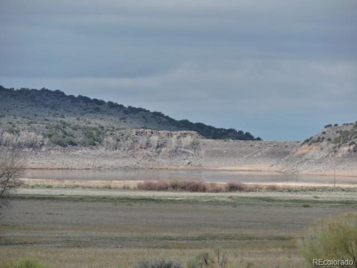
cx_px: 178
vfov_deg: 3.2
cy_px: 134
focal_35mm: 470
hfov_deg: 4.2
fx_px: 4847
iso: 100
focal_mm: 83.8
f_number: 4.9
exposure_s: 1/640
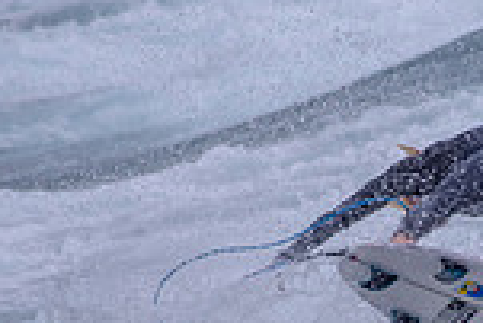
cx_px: 565
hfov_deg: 0.9
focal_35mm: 2354
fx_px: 31613
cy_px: 261
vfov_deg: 0.6
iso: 90
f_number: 5.6
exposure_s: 1/2000
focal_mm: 500
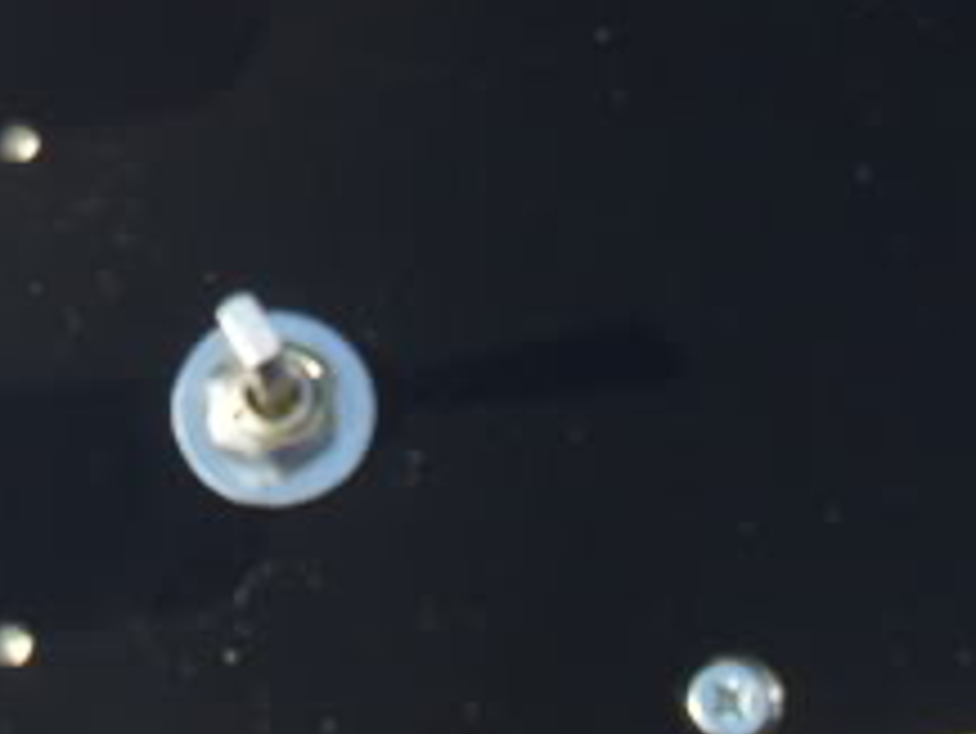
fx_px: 2906
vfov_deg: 13.9
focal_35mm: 103
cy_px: -198
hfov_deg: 18.7
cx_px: 54
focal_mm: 6.3
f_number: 3.2
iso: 100
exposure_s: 1/350
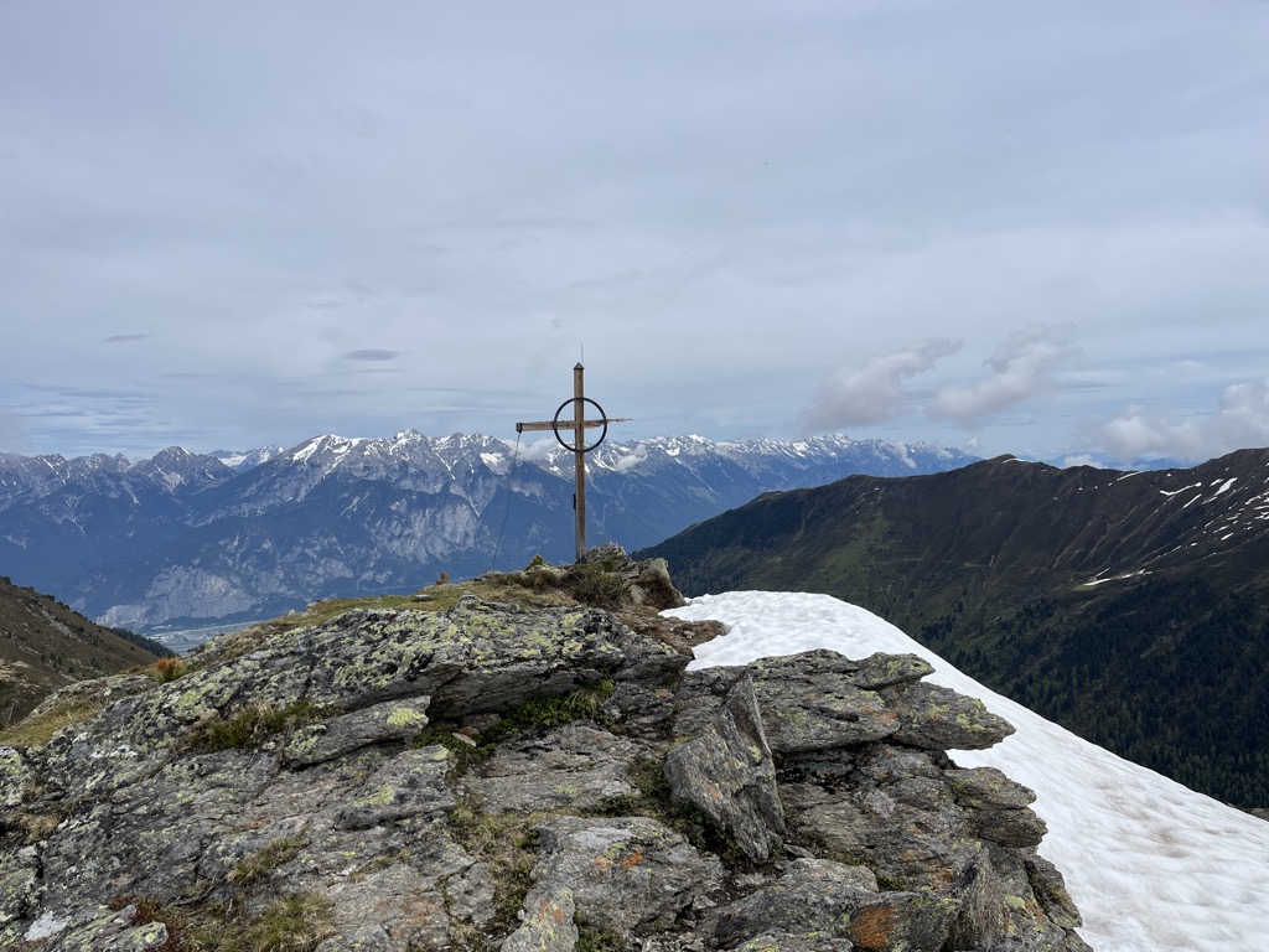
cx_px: 634
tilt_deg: -1.2
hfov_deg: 67.3
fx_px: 953
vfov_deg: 53.1
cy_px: 476
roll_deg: +0.5
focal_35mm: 26
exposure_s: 1/7353
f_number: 1.6
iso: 50
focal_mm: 5.1
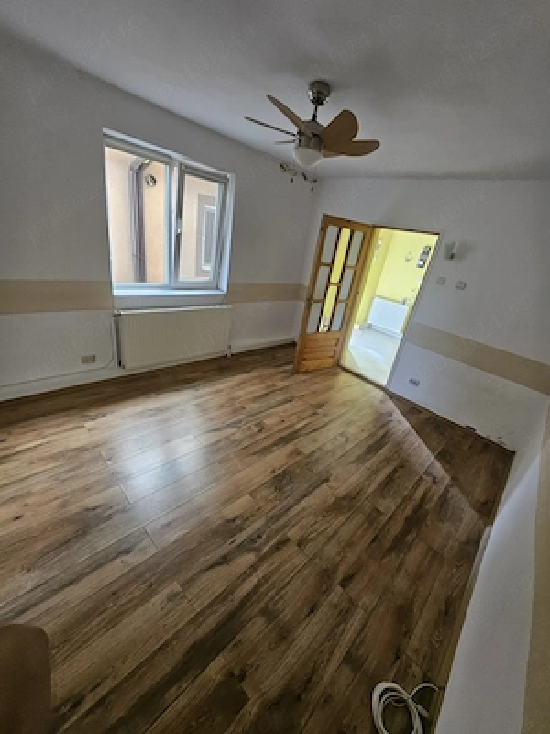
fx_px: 275
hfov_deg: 89.9
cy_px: 367
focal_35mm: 13
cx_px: 275
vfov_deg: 106.2
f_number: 2.2
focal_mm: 1.7
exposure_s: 1/50
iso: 200
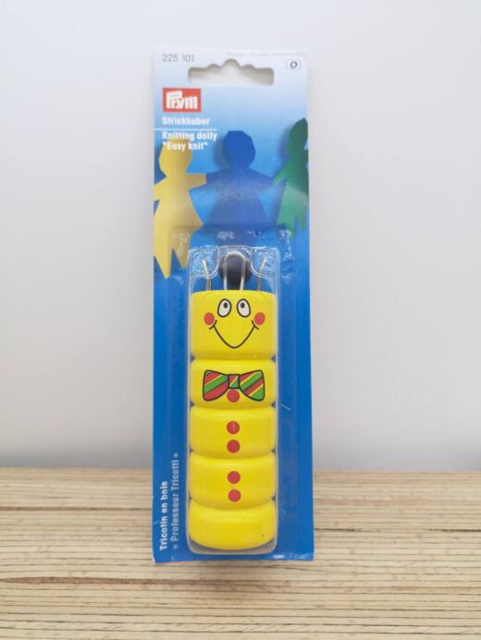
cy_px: 320
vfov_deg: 65.3
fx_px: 500
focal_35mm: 27
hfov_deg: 51.4
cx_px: 240
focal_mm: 3.95
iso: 50
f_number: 1.8
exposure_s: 1/728
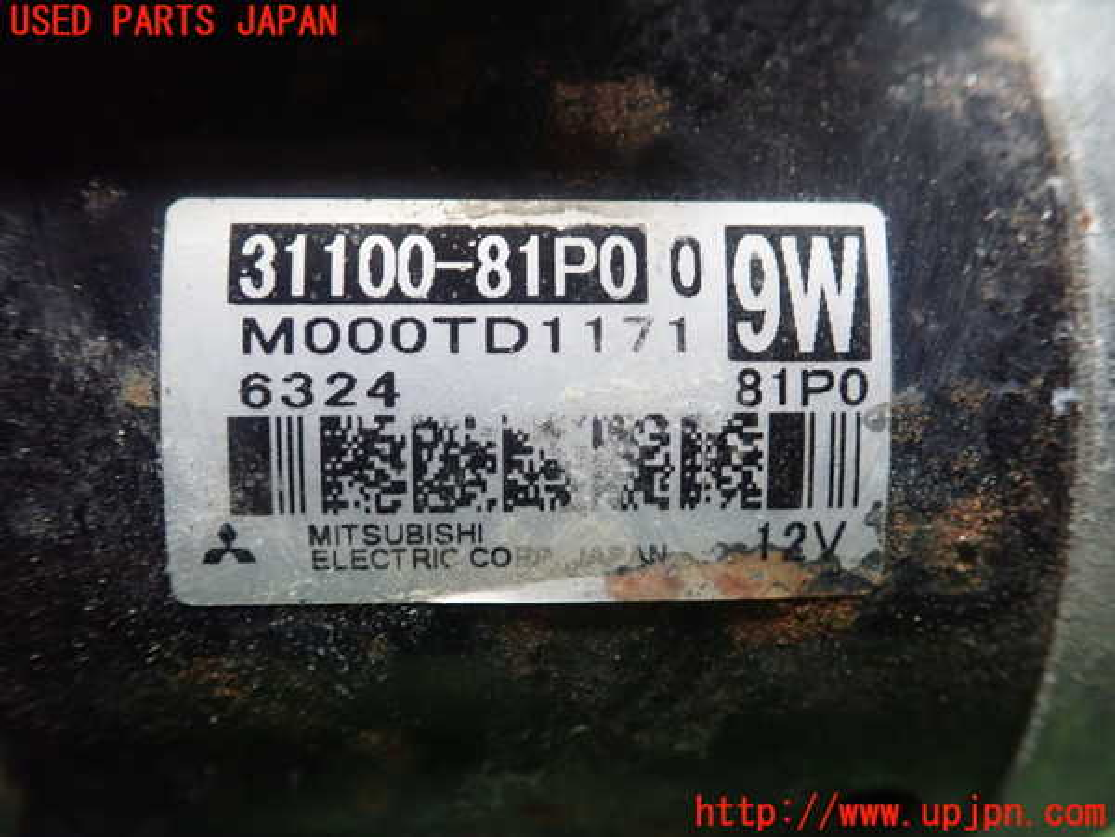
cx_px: 558
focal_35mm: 30
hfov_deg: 60.0
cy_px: 418
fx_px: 966
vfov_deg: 46.8
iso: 800
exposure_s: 1/125
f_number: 2.3
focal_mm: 5.5
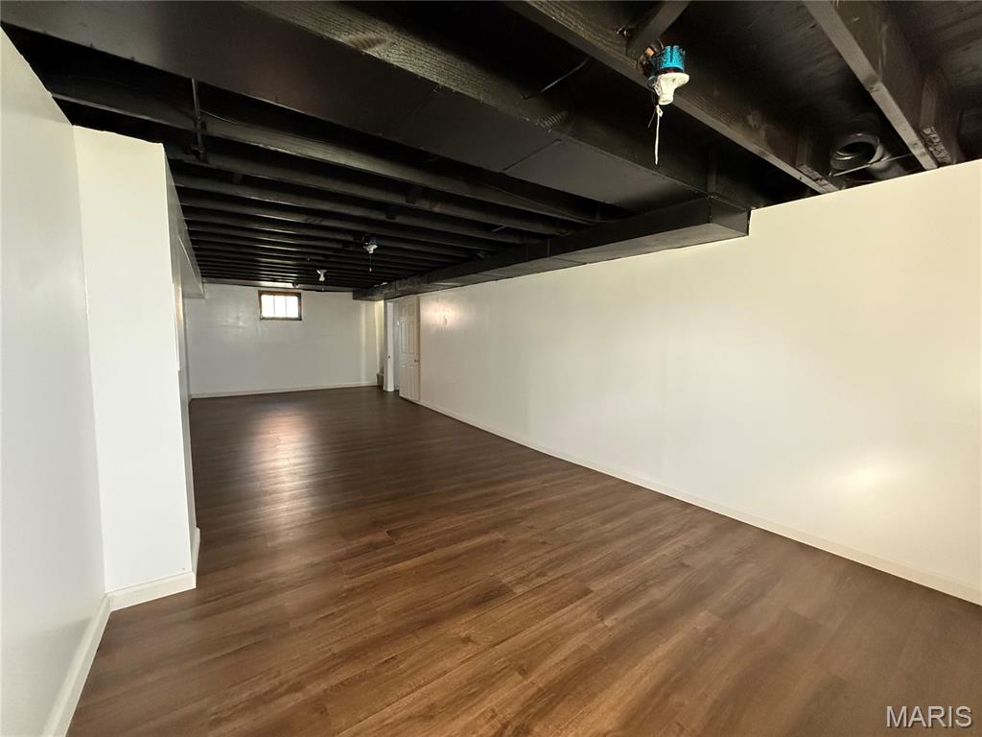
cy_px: 368
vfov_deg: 85.7
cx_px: 491
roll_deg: -0.4
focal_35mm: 14
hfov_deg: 102.1
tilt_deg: -2.7
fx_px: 397
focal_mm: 2.22
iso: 800
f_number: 2.2
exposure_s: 1/60
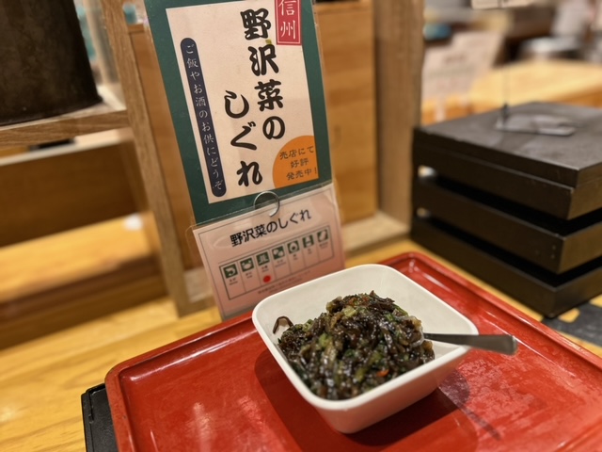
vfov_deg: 53.1
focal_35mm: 26
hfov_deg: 67.3
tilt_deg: -25.7
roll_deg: +5.8
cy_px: 226
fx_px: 452
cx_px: 301
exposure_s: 1/50
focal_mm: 5.7
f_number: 1.5
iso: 125
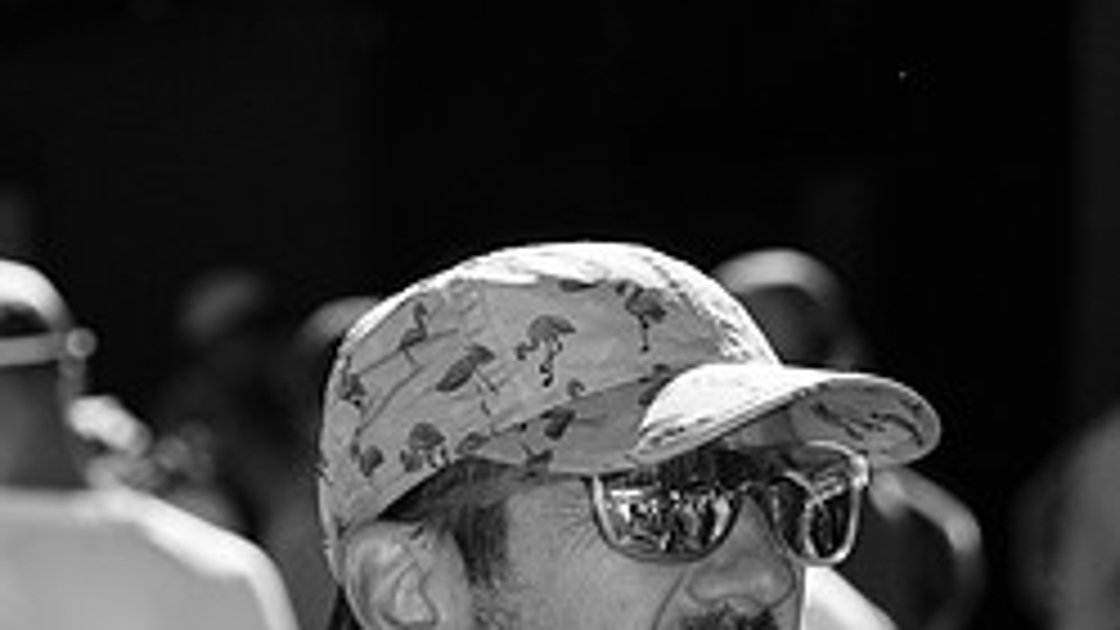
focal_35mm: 379
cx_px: 567
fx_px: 11254
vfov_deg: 3.2
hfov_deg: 5.7
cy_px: 675
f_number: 11
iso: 5000
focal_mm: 200
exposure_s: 1/3200
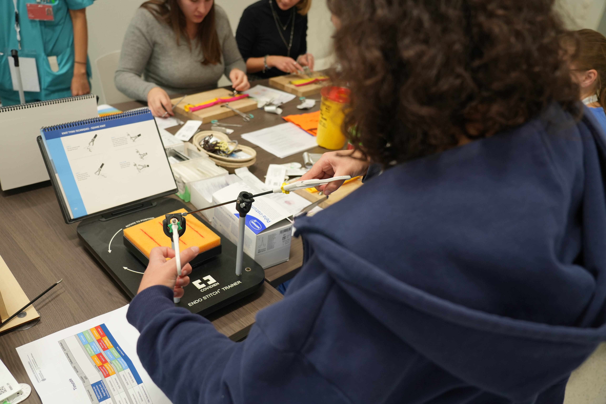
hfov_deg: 61.9
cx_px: 303
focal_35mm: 30
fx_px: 505
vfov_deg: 43.6
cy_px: 202
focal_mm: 30
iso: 1250
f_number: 4
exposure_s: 1/160
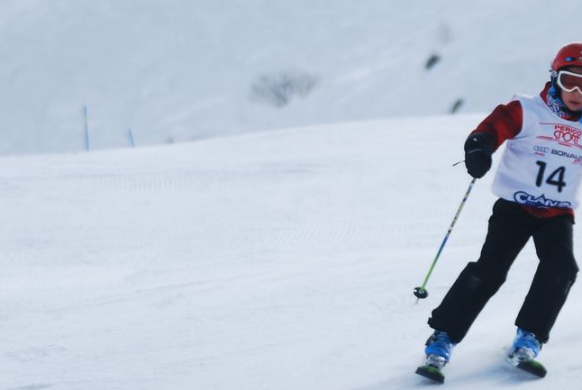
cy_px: 204
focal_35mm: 501
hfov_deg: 4.1
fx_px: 8116
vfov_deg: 2.8
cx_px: 559
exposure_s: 1/1000
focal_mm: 135
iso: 110
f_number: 5
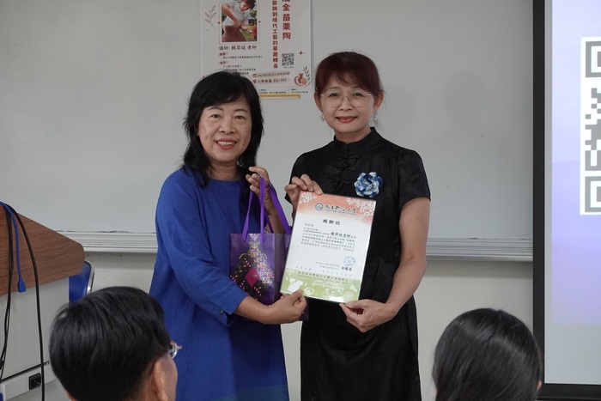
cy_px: 200
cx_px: 300
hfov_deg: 22.4
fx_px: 1519
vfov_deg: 15.0
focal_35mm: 91
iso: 800
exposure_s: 1/50
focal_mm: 33.33
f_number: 4
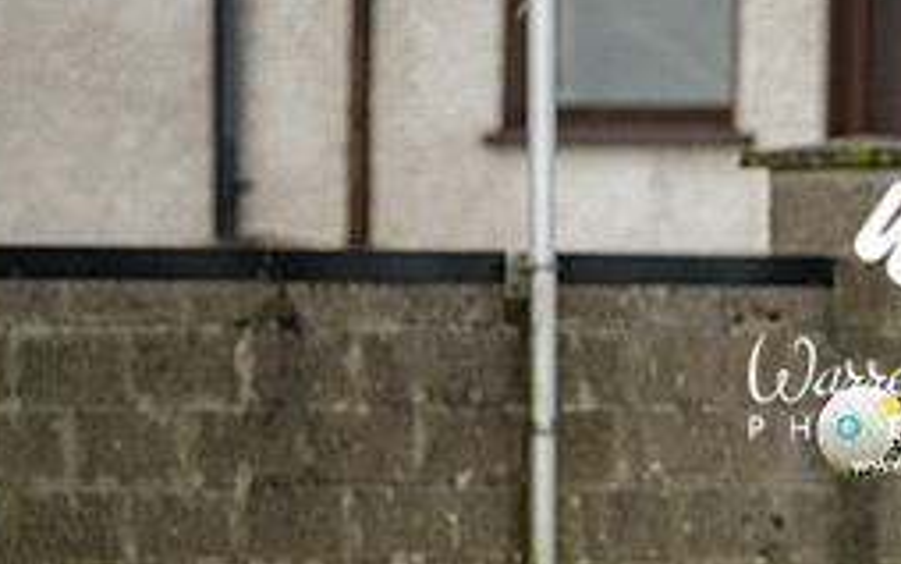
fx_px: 17123
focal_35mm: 697
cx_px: 979
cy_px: 317
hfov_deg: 3.0
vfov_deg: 1.9
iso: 400
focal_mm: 300
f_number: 2.8
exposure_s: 1/1000
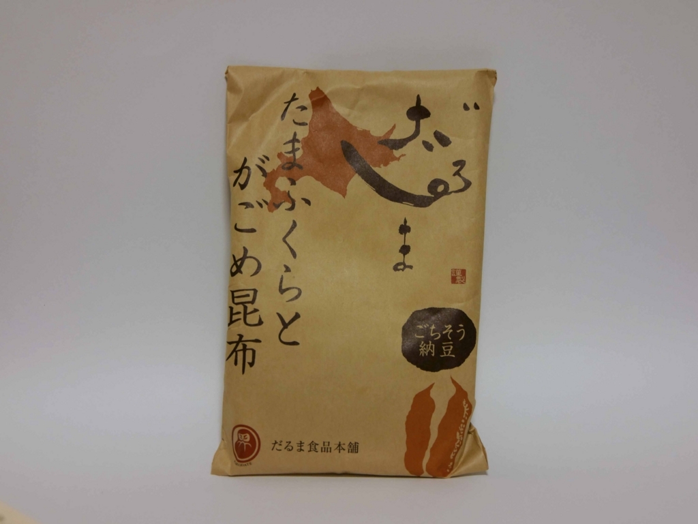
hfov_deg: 21.3
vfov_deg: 16.1
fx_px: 1856
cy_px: 262
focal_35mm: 92
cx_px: 349
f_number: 4.9
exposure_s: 1/30
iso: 400
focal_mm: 46
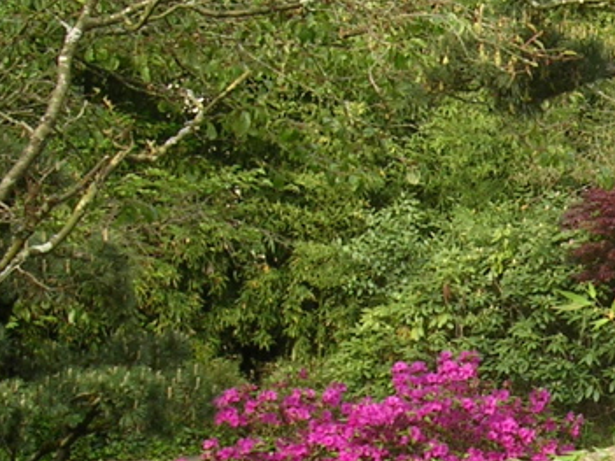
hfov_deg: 17.0
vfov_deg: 13.2
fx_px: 1971
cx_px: 725
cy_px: 407
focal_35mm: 111
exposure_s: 1/286
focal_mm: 5.8
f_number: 2.8
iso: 50
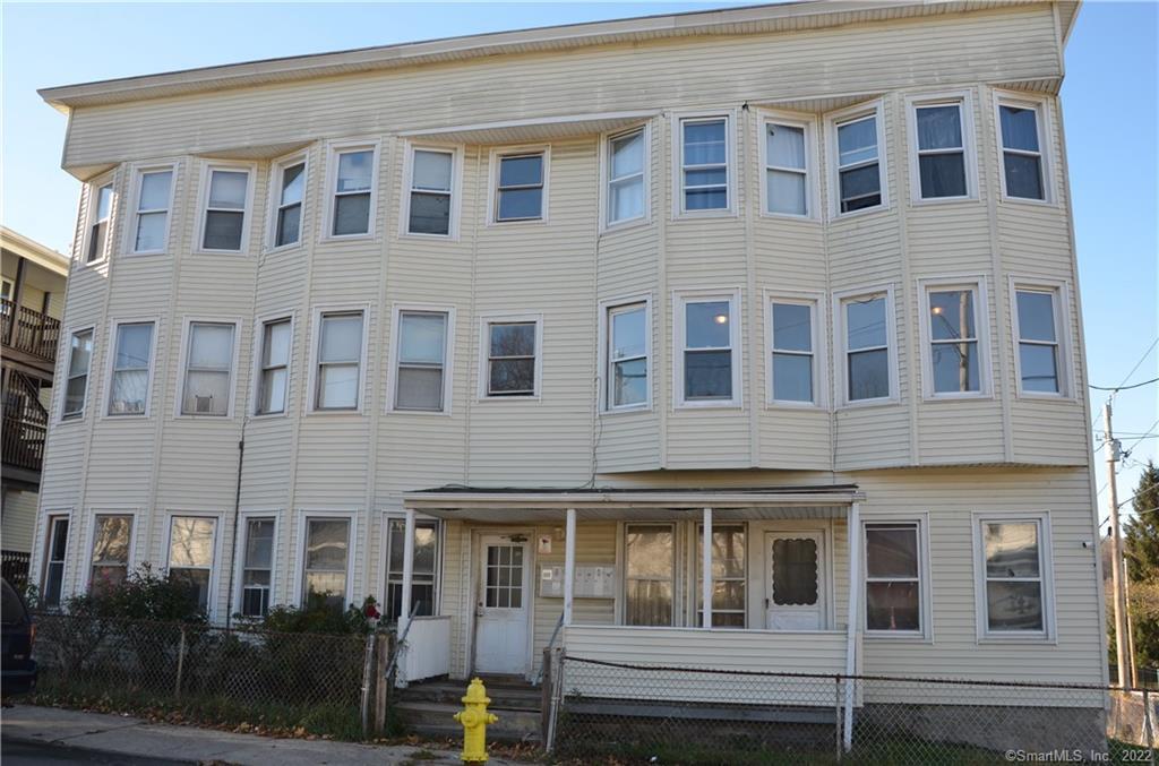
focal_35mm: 30
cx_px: 580
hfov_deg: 62.1
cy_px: 383
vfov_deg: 43.4
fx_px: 963
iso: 200
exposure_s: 1/250
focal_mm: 20
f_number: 8
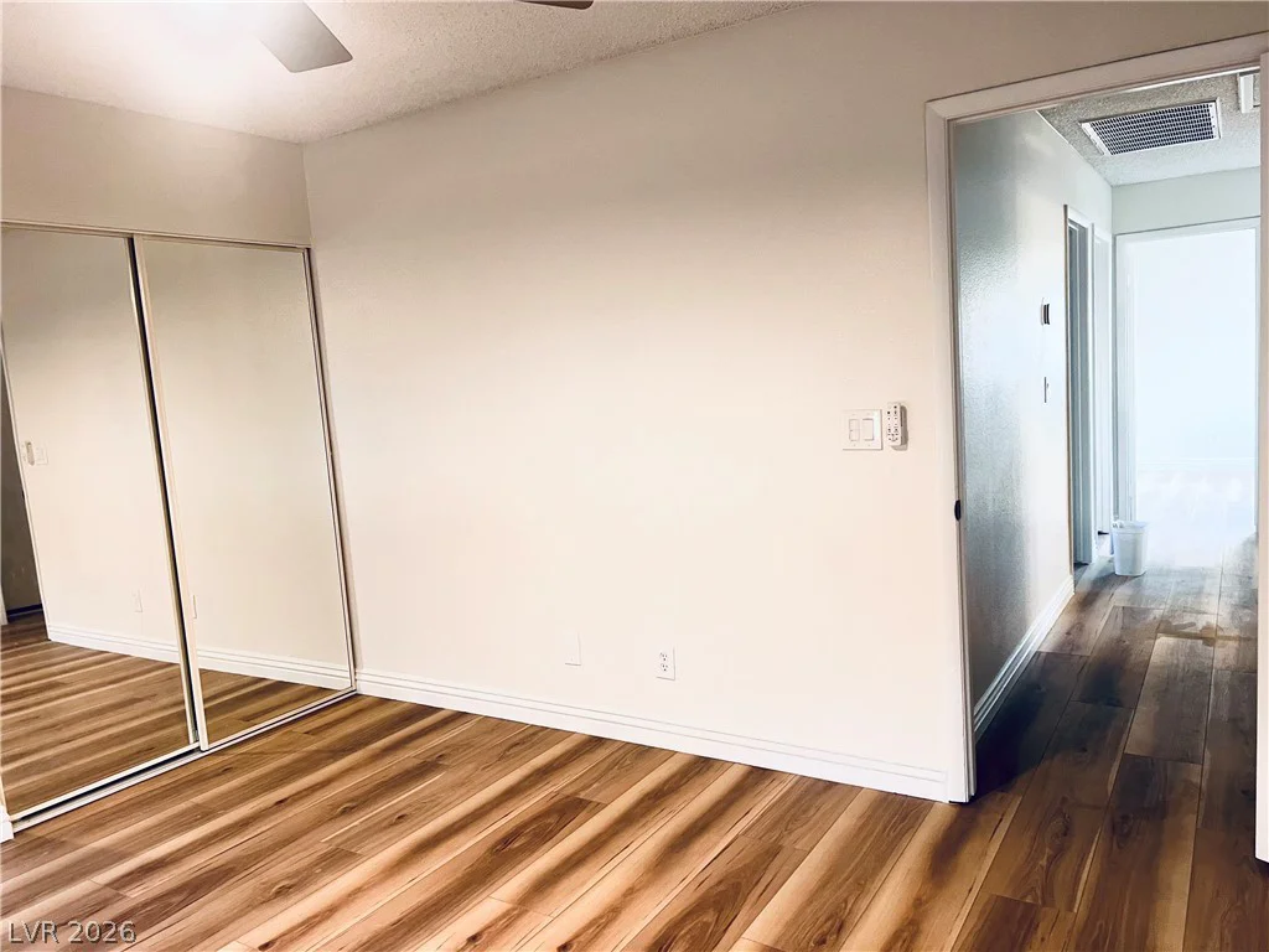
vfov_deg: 53.1
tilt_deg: -7.3
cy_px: 476
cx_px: 634
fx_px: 953
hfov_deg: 67.3
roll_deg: +3.1
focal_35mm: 26
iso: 100
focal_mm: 5.7
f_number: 1.5
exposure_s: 1/60
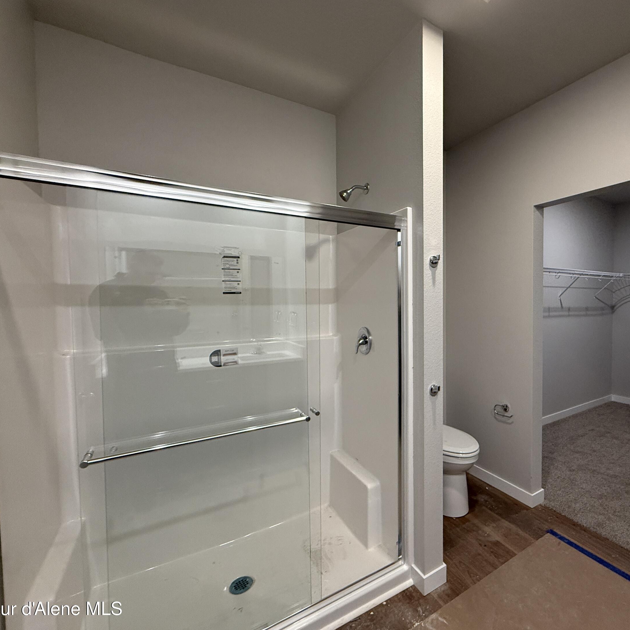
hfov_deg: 82.2
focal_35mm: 17
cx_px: 398
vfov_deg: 84.0
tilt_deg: -1.6
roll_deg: +0.2
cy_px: 314
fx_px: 350
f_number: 2.2
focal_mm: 2.22
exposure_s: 1/120
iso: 320
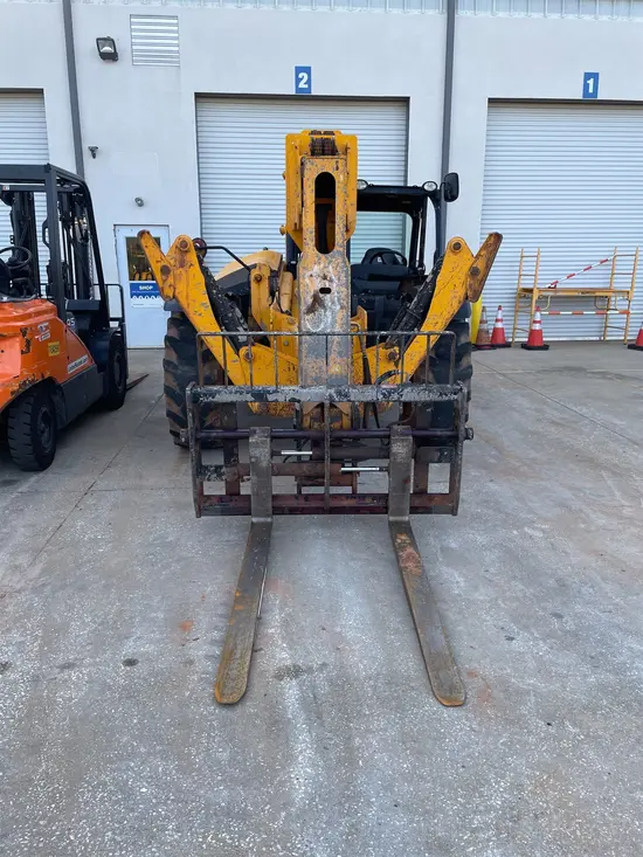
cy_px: 428
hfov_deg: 53.1
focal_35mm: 26
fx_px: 644
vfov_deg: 67.3
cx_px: 322
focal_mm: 4.2
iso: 50
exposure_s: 1/979
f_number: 1.6
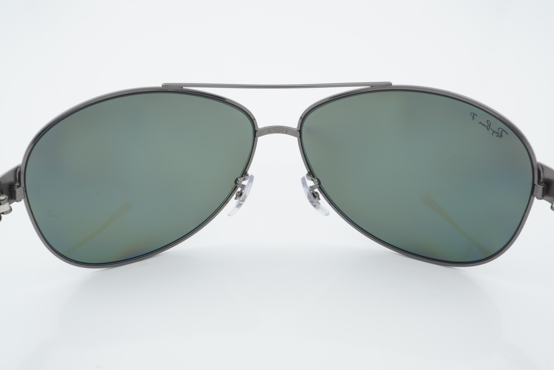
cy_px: 185
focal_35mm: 39
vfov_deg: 34.2
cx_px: 277
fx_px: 600
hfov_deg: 49.6
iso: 100
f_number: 25
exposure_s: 1/4
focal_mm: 26
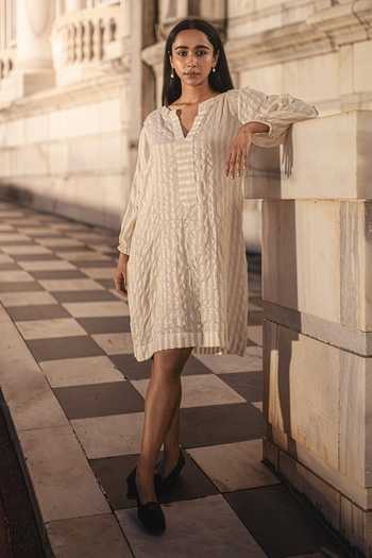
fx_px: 542
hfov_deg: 37.9
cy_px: 279
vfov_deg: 54.4
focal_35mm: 35
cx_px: 186
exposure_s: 1/60
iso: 2000
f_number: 1.4
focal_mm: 35
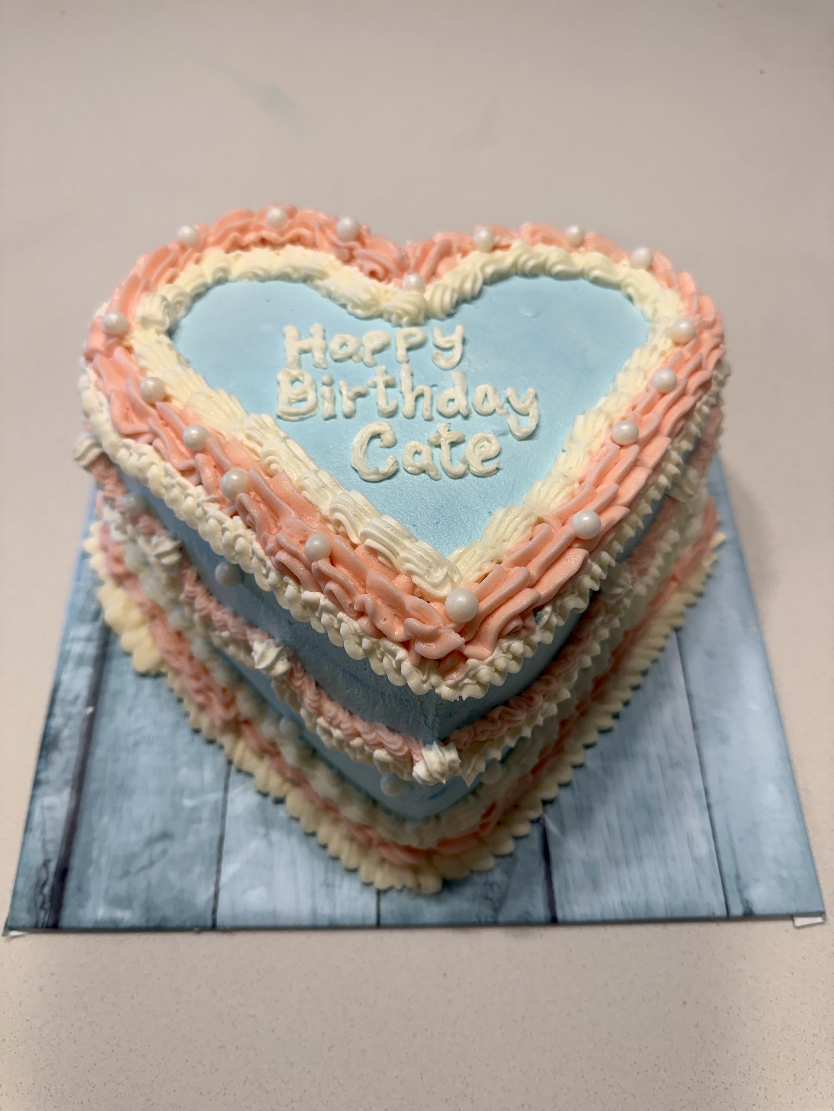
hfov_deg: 56.8
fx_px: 771
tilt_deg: -61.6
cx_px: 417
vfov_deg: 71.6
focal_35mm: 24
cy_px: 556
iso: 64
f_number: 1.78
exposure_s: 1/120
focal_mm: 6.76
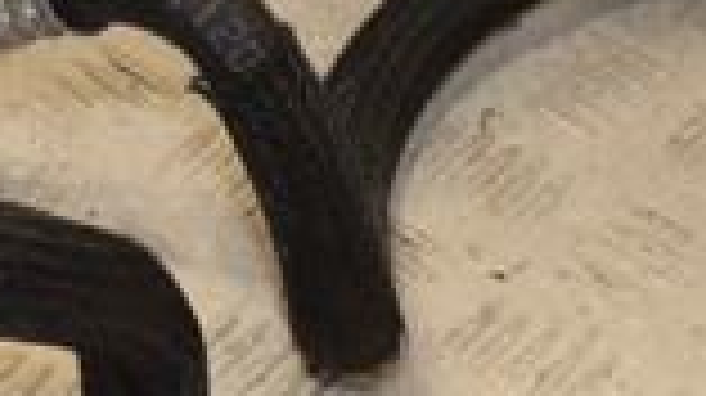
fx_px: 3367
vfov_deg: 6.7
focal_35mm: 180
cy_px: 324
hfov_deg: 11.9
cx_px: 126
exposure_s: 1/200
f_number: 8
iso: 800
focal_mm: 30
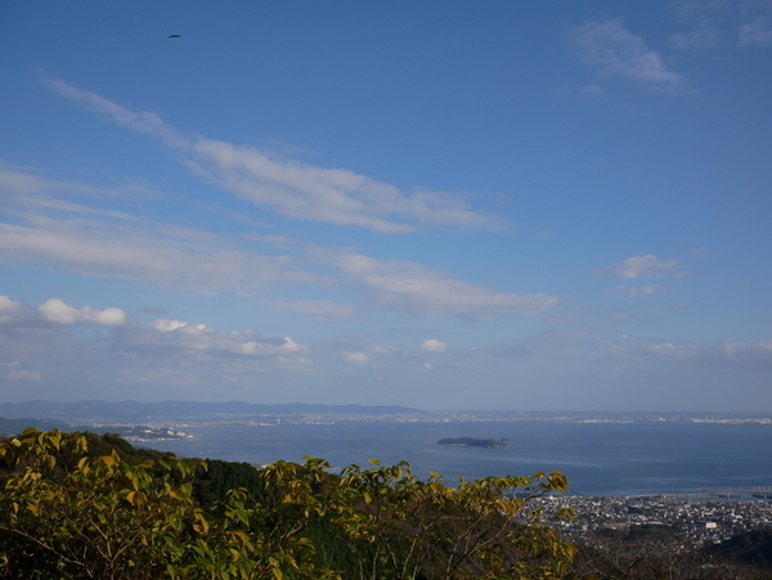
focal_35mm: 36
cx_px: 386
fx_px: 804
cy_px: 290
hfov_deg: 51.3
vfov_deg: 39.7
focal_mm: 18
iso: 200
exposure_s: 1/640
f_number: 9
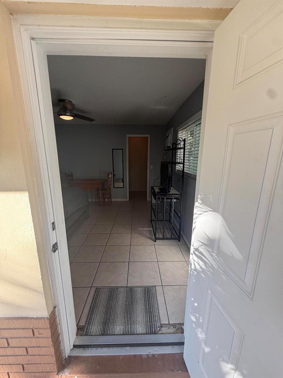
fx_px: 153
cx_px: 142
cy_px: 189
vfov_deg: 102.1
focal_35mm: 14
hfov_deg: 85.7
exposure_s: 1/128
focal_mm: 2.22
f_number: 2.2
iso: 64
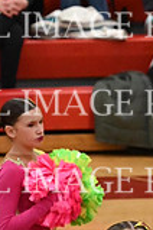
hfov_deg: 2.1
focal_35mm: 667
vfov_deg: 3.1
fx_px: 4252
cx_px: 135
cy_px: 375
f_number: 4
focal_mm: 122
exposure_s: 1/400
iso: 6400
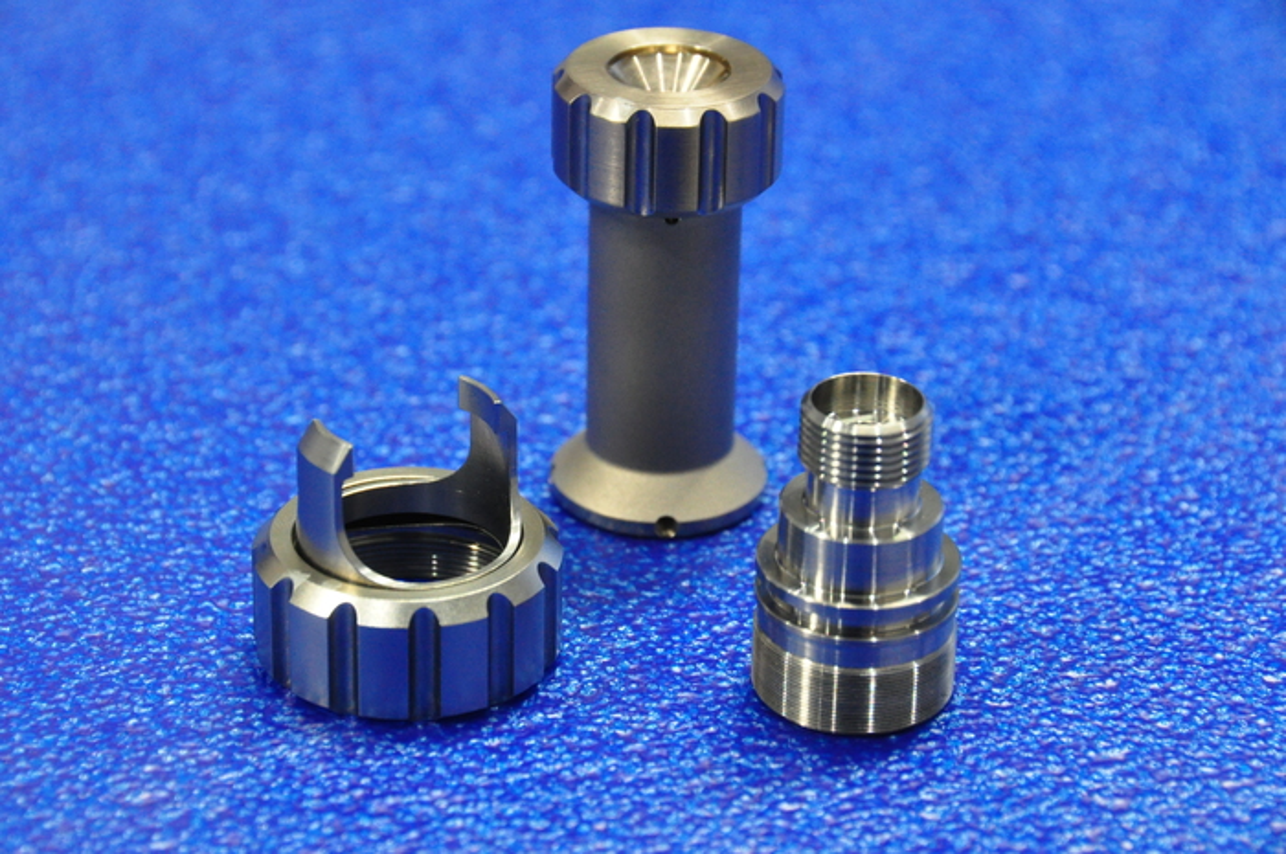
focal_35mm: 123
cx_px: 643
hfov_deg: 16.7
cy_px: 427
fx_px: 4389
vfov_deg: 11.1
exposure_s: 1/20
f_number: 9
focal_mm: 82
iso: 1800
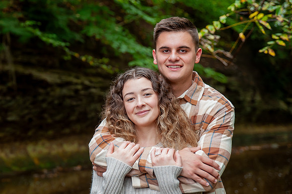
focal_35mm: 83
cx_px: 82
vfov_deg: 16.3
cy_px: 85
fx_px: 677
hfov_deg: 24.2
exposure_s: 1/125
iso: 400
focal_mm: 58
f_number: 2.8
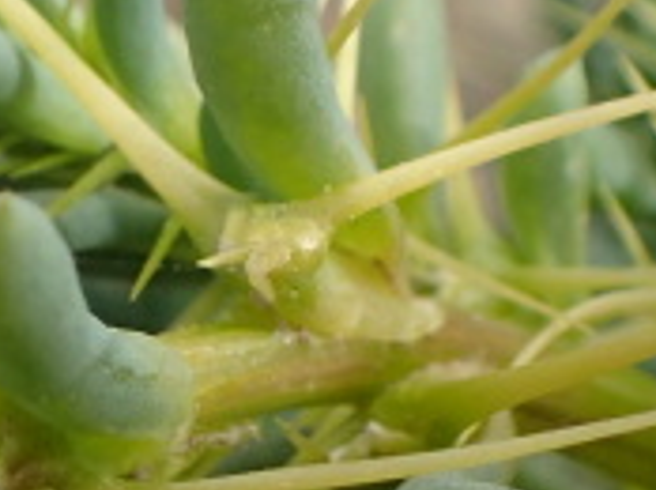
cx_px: 8
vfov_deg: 8.3
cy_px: 531
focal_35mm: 177
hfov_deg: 11.1
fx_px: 3350
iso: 100
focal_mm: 5.5
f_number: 3.2
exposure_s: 1/640
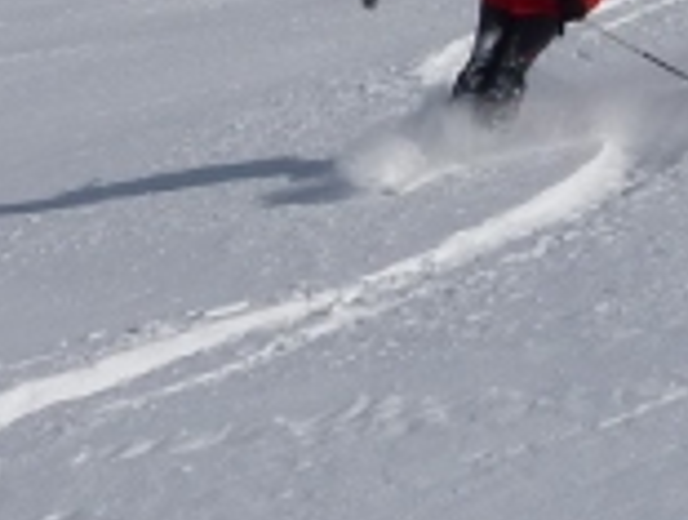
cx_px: 537
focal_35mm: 147
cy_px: 293
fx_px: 2928
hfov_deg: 13.3
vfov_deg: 10.1
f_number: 6.3
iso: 80
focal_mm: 4.7
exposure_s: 1/2000
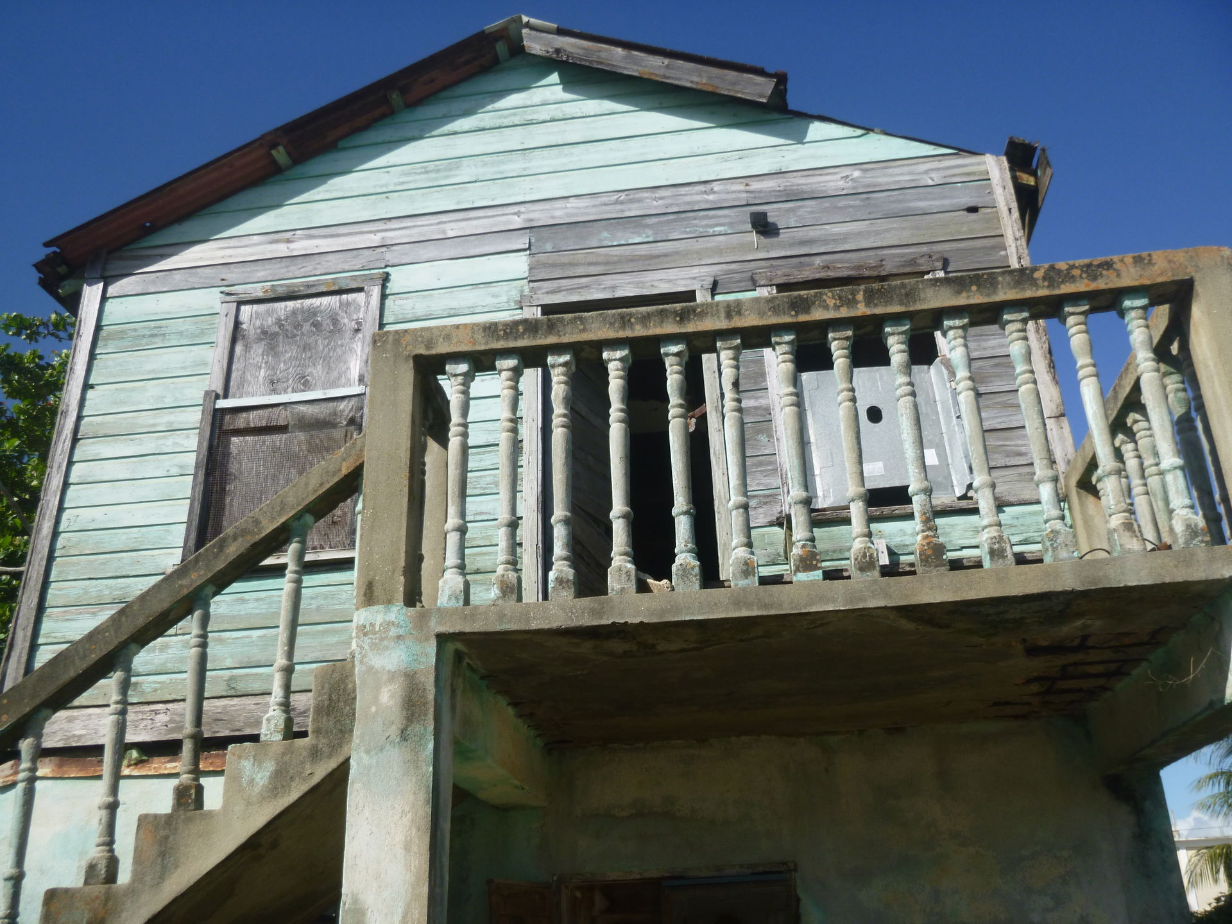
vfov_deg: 45.4
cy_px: 462
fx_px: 1103
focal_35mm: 31
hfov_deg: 58.4
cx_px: 616
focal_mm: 5.5
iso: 100
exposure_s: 1/500
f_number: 4.2
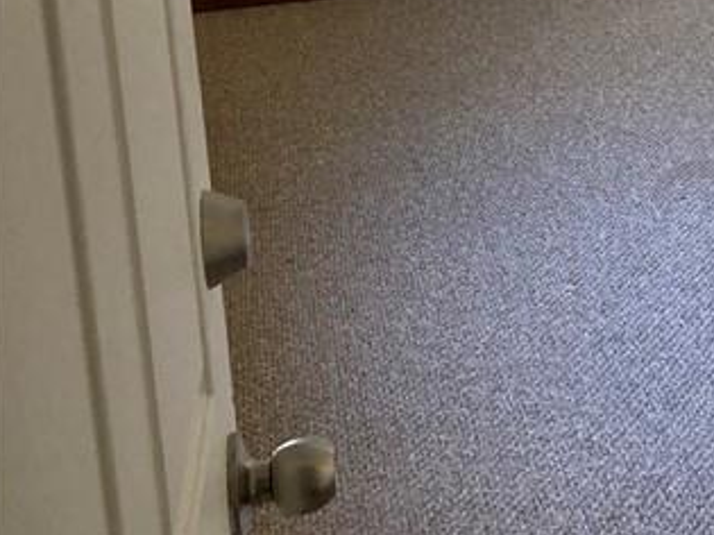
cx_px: 1149
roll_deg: +0.2
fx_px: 1876
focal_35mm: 91
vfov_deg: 15.6
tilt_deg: -12.7
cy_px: -109
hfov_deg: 18.4
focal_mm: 3.99
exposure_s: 1/60
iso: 100
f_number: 1.8
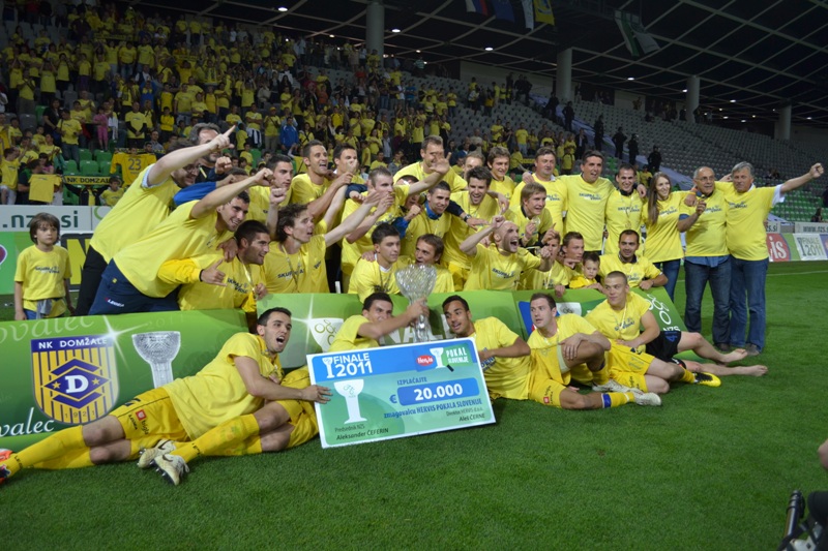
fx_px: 690
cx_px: 414
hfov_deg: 61.9
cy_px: 276
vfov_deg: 43.6
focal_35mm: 30
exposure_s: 1/60
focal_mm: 20
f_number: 3.8
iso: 100
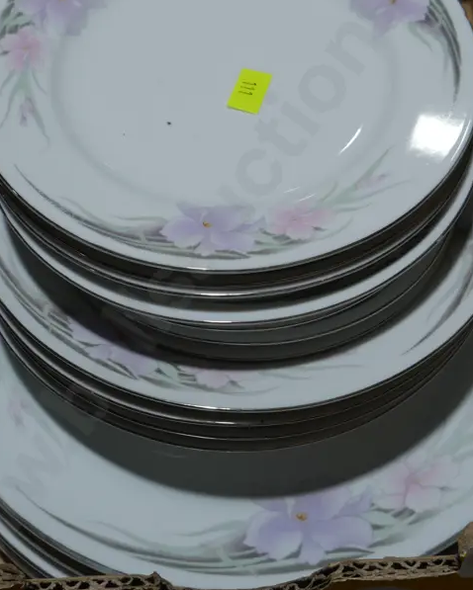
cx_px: 233
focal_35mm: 67
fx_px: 1172
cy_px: 206
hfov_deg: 22.8
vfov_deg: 28.1
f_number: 5.6
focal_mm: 20
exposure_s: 1/125
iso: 200
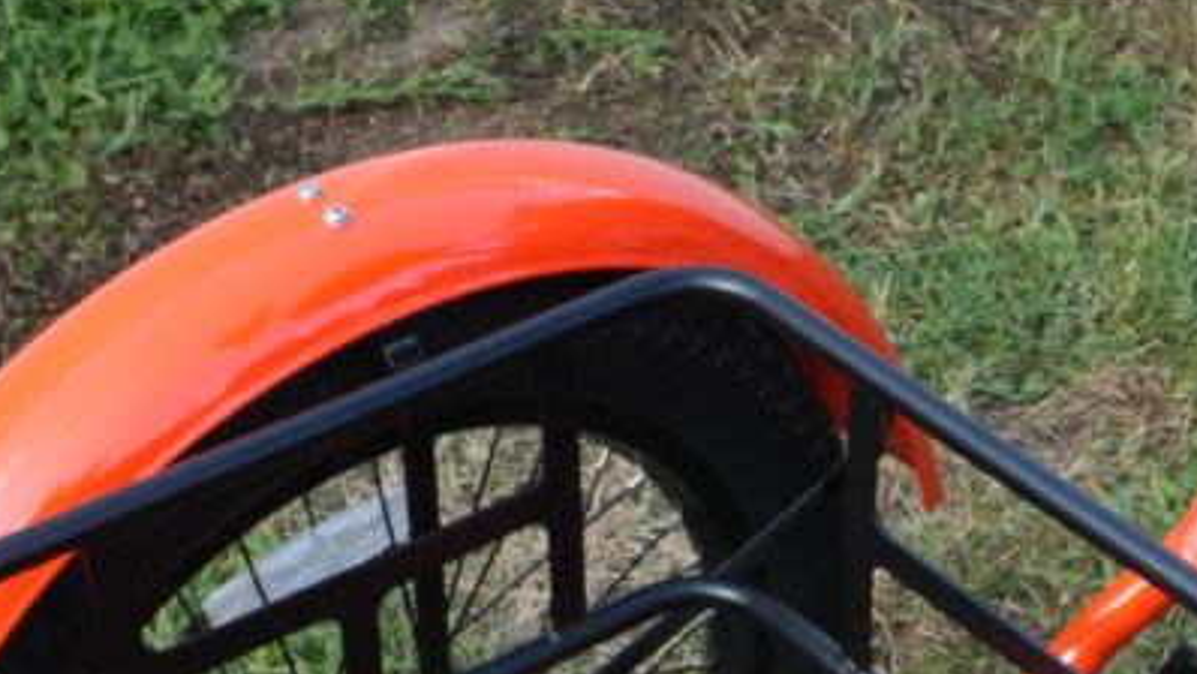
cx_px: 899
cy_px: 993
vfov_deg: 11.7
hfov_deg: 21.3
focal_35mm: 100
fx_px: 3161
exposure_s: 1/80
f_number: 16
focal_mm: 21
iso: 1250
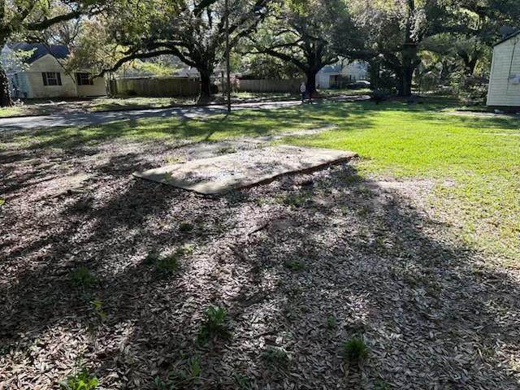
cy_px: 195
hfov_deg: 67.3
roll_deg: +1.2
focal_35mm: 26
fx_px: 391
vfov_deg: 53.1
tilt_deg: -16.2
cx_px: 260
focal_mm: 5.96
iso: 64
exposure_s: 1/850
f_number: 1.6
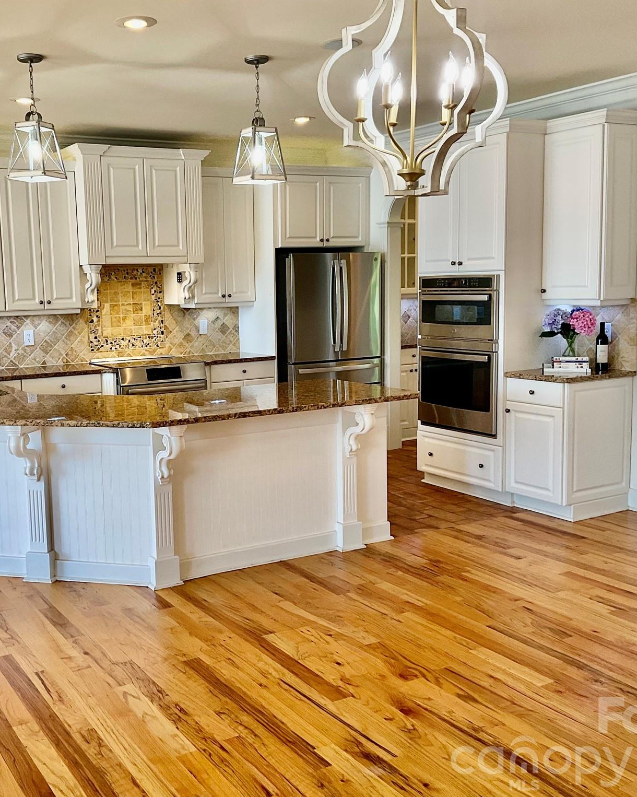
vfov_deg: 47.9
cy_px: 398
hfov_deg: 38.8
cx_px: 230
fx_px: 896
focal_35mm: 38
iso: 40
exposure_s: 1/120
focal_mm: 3
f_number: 1.8
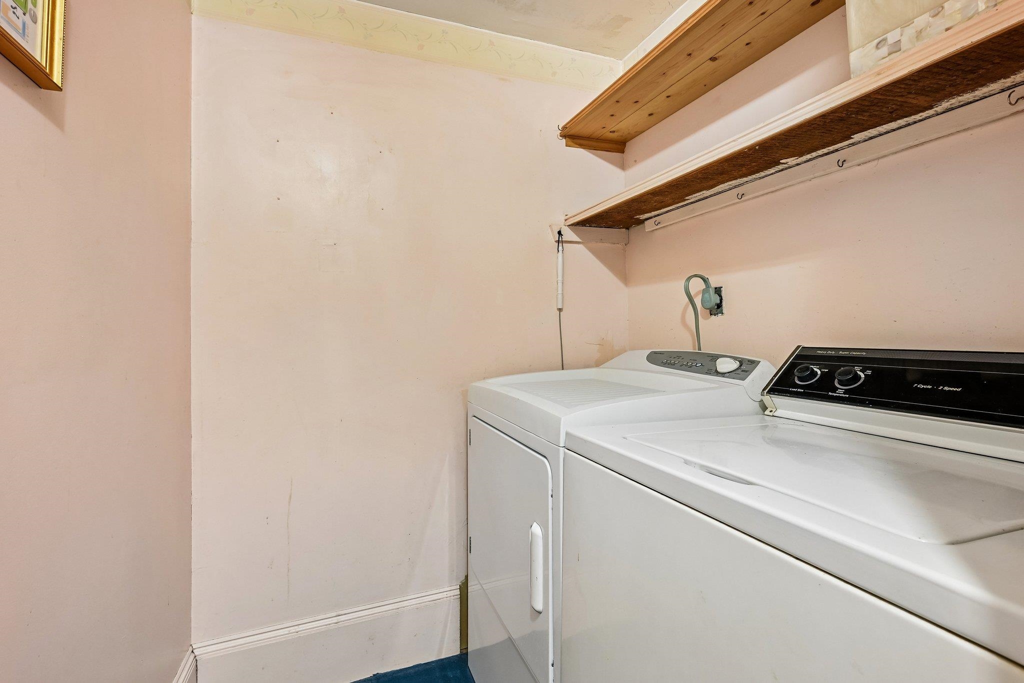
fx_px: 455
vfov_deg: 73.7
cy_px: 342
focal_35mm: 16
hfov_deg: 96.7
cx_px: 512
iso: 400
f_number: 8
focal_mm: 16
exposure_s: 1/2.5
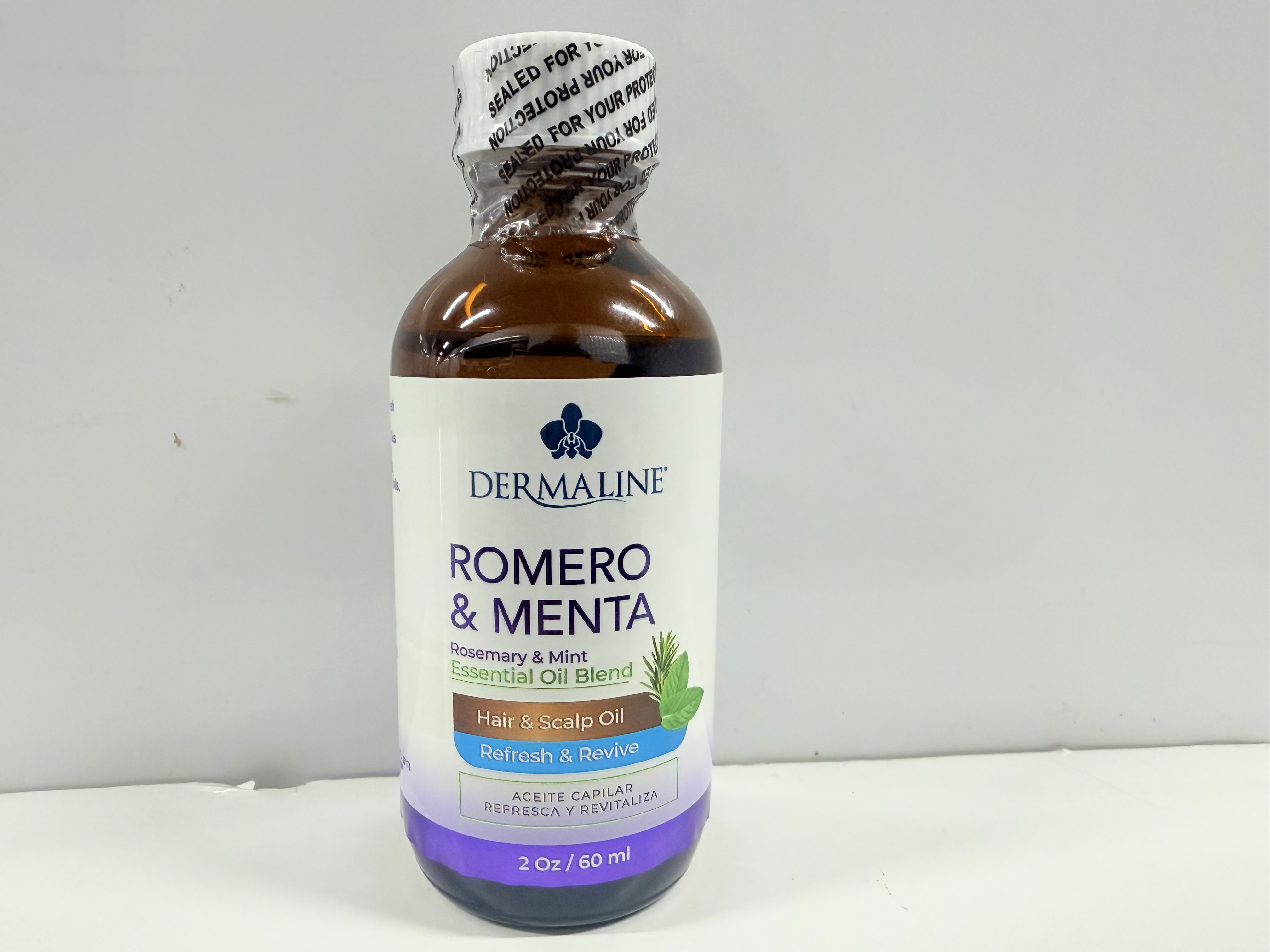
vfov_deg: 56.8
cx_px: 635
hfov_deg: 71.6
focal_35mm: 24
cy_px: 476
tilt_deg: -7.9
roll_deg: -1.3
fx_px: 881
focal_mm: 2.22
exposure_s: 1/120
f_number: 2.2
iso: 320
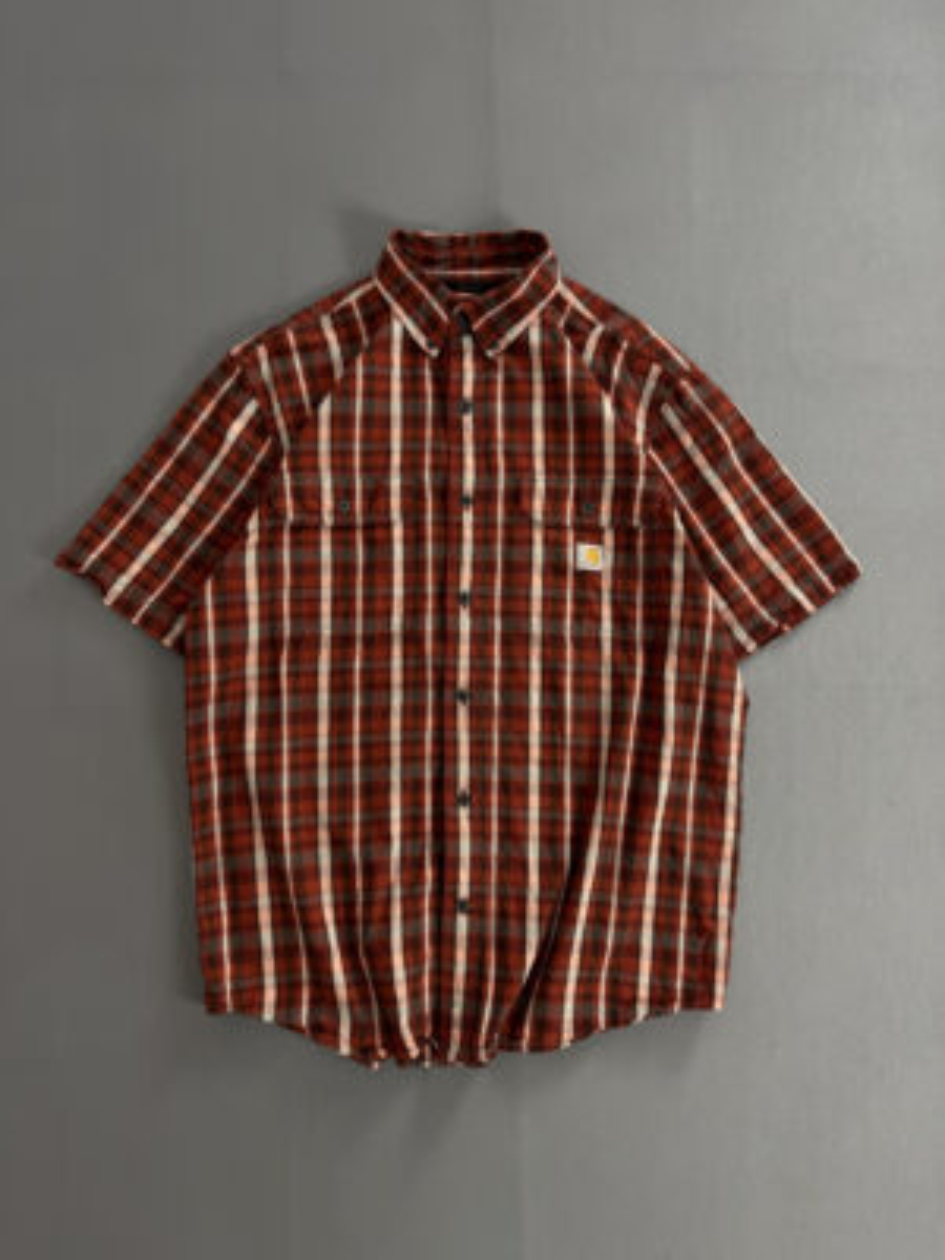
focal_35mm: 24
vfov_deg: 71.6
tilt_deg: -85.8
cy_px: 630
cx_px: 472
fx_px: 874
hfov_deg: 56.8
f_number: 1.78
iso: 125
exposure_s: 1/60
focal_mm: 6.76
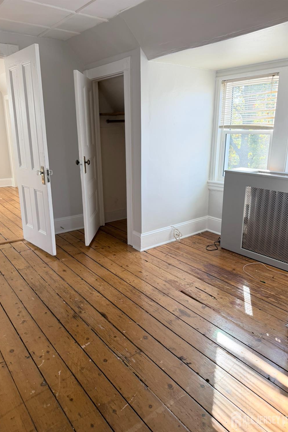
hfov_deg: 51.3
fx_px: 300
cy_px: 216
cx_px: 140
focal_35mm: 25
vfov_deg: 71.5
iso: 100
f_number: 1.78
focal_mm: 6.76
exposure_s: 1/196
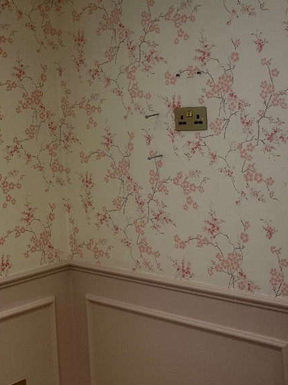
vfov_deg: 34.5
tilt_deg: -3.0
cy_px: 122
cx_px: 92
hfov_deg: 26.4
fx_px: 610
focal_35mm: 55
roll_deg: +3.4
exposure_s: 1/121
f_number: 1.6
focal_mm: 5.1
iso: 100
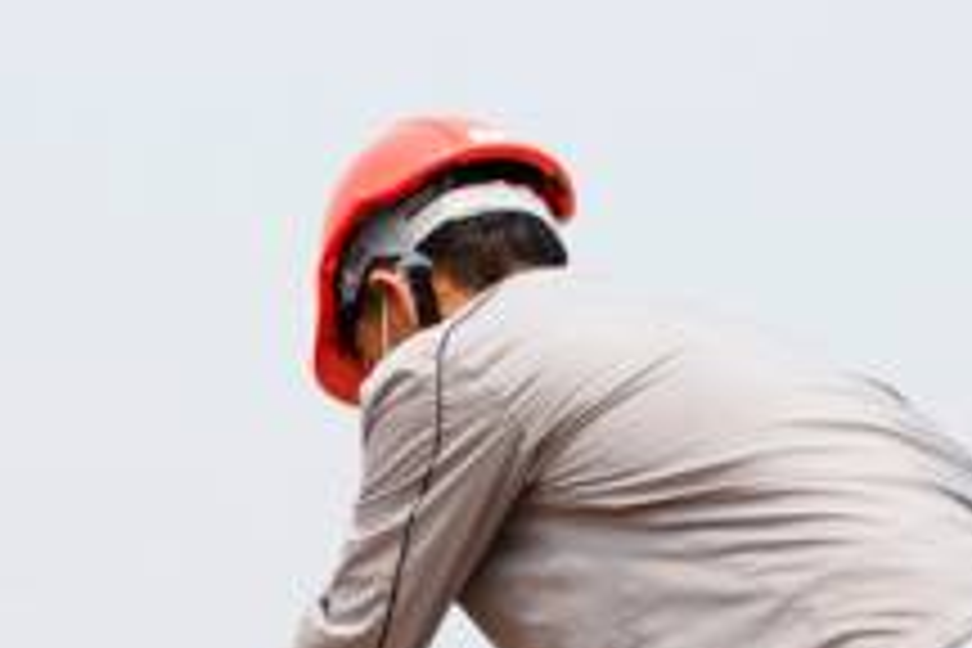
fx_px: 6452
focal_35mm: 239
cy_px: 799
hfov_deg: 8.6
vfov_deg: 5.7
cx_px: 153
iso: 100
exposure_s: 1/400
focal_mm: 42
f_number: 11
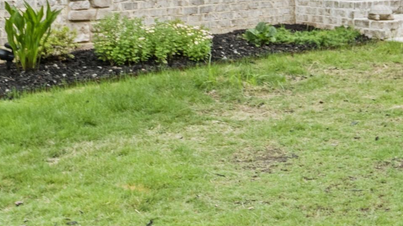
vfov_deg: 11.8
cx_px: 236
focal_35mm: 98
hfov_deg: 21.8
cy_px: -111
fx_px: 1047
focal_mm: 24
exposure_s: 1/50
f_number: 8
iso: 200
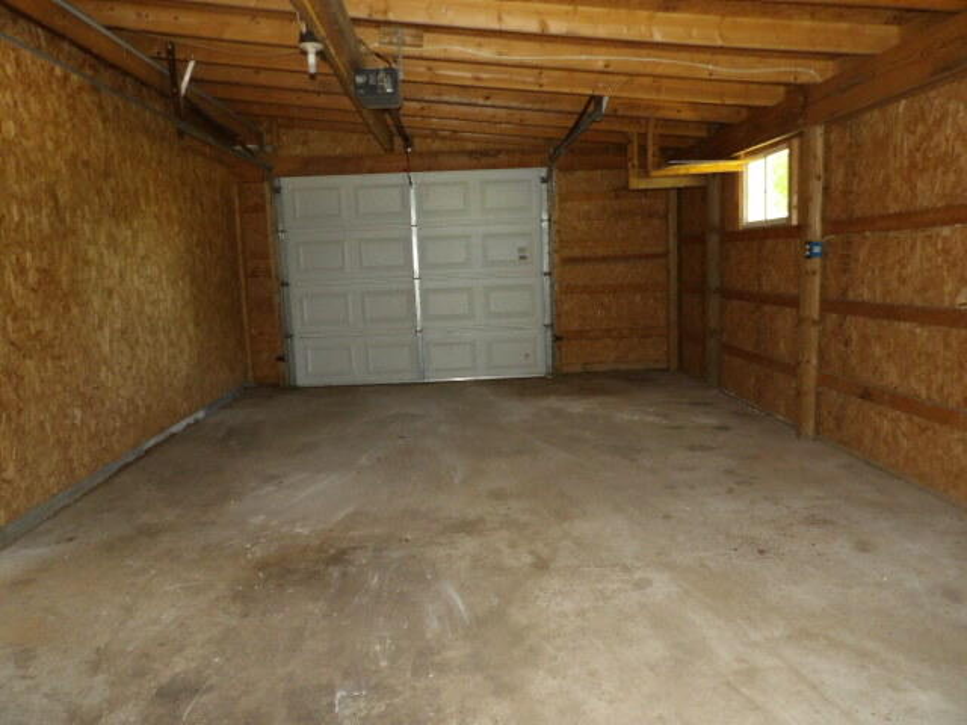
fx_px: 670
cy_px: 362
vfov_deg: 56.8
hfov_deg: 71.6
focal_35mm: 24
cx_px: 484
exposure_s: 1/33
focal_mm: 4.3
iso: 640
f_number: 3.2
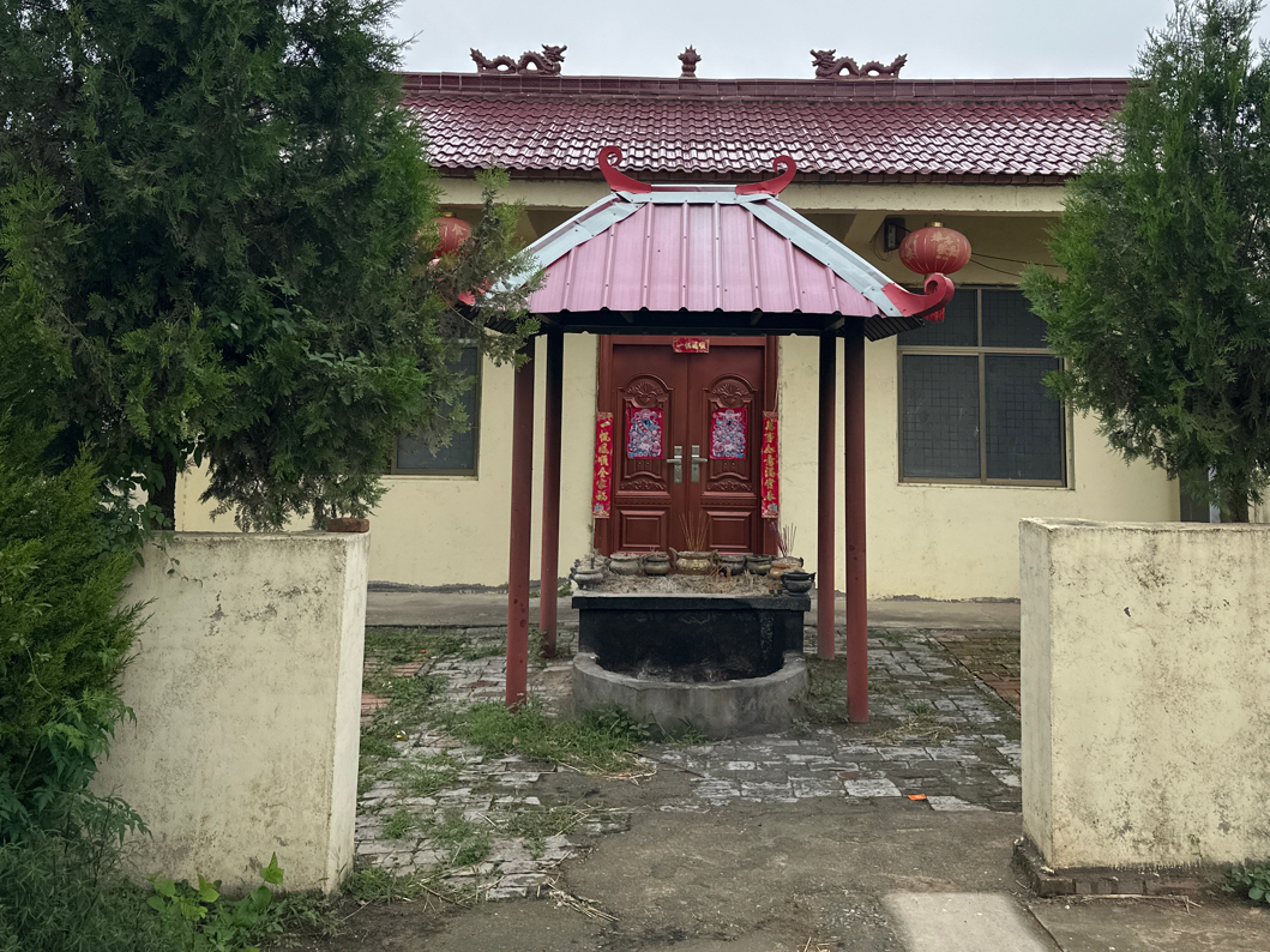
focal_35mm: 34
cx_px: 675
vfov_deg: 41.0
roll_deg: -0.7
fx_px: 1247
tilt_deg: +5.6
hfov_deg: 53.9
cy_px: 287
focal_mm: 6.86
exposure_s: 1/5263
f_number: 1.78
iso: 80
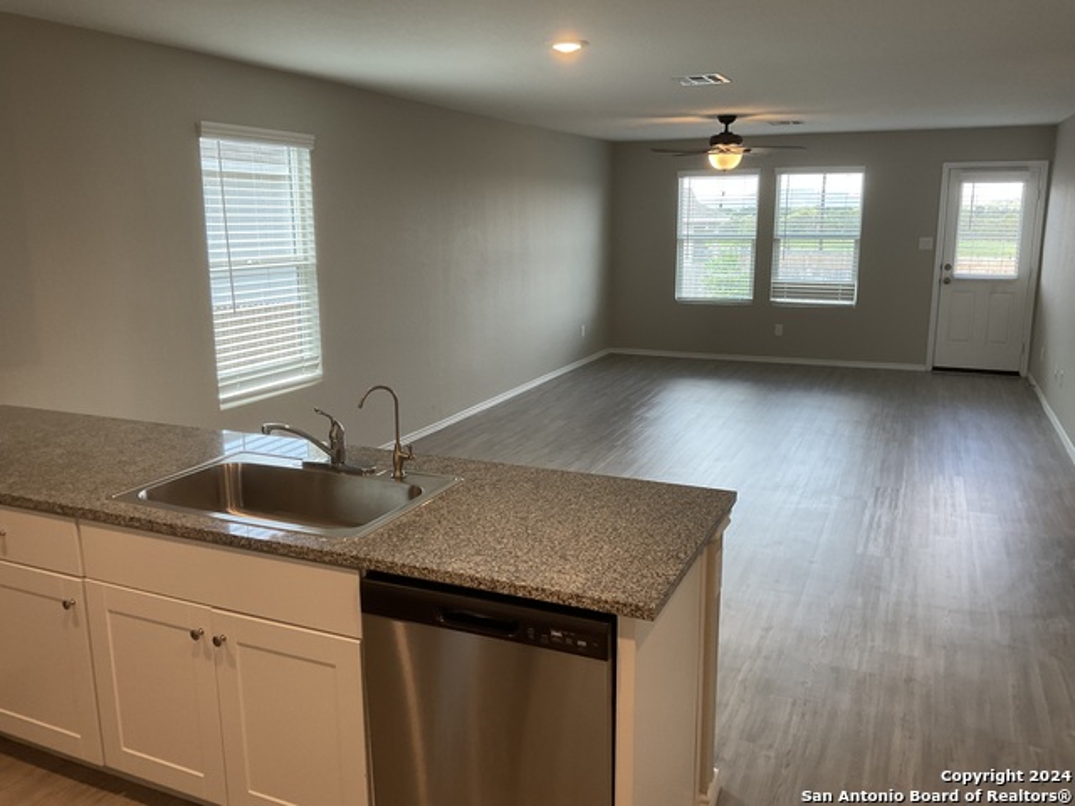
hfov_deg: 61.7
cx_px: 538
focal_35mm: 29
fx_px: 901
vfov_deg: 48.2
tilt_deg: -12.0
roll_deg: -0.6
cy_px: 403
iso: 64
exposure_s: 1/120
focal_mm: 3
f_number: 1.8
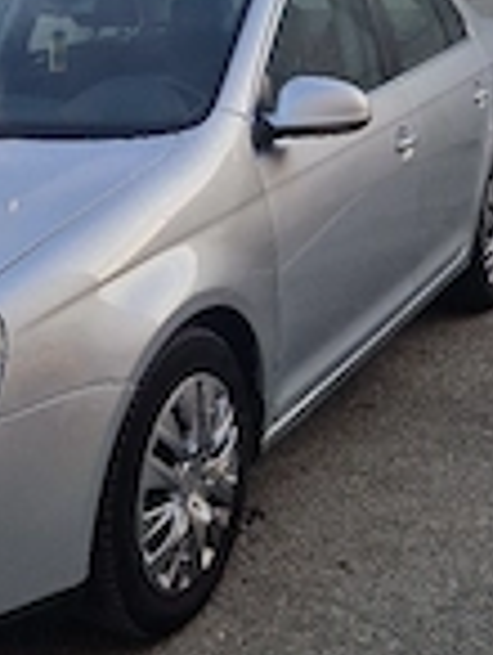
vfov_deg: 30.0
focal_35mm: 63
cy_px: 144
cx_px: 9
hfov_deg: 22.5
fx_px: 1193
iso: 50
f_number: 1.8
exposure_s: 1/200
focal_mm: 5.4
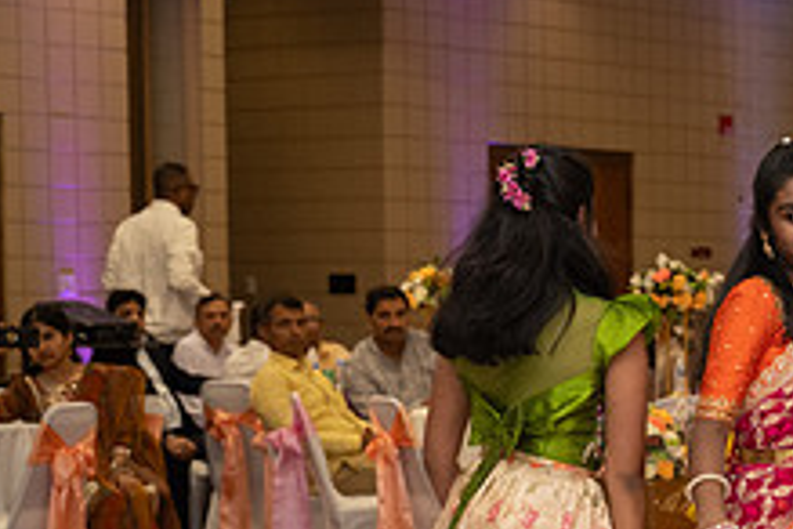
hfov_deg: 14.8
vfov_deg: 10.2
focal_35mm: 134
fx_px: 2951
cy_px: 534
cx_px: 970
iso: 1250
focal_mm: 50
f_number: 4
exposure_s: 1/160
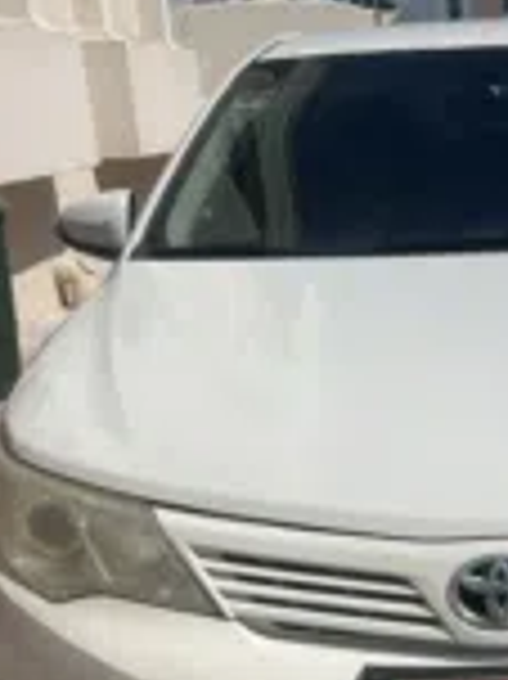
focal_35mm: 69
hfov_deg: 20.5
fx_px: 1352
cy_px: 752
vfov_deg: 26.0
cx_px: 526
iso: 50
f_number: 1.5
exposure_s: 1/14286
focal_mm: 5.7
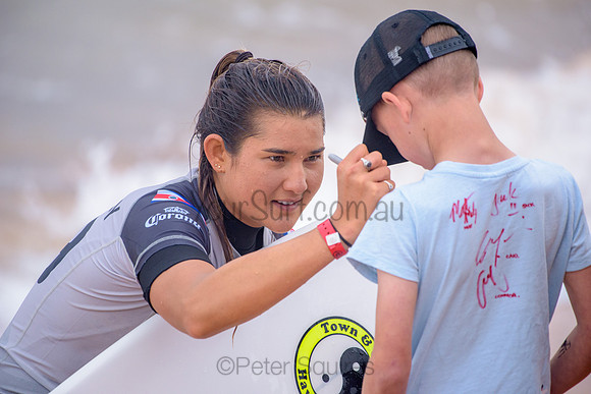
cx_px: 296
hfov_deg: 4.1
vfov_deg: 2.8
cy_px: 197
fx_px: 8211
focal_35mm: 500
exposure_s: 1/1250
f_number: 5.6
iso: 800
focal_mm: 500
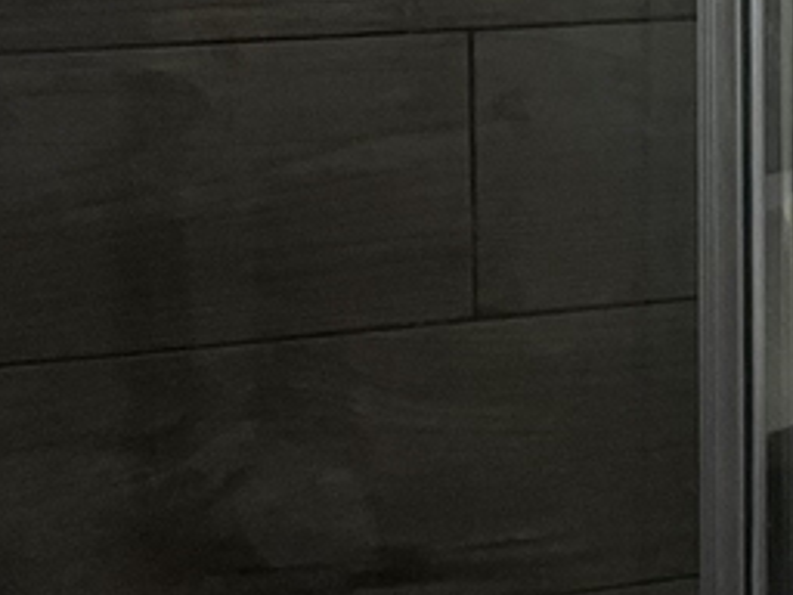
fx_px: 2382
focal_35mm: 104
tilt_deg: -3.8
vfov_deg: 13.7
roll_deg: -0.6
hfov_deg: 15.3
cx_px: 1564
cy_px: -170
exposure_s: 1/60
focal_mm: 5.1
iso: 160
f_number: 1.6
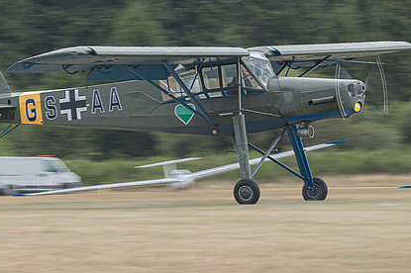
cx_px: 267
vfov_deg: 3.0
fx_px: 5190
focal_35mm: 455
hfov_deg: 4.5
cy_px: 39
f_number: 8
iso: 80
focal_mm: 200
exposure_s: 1/80
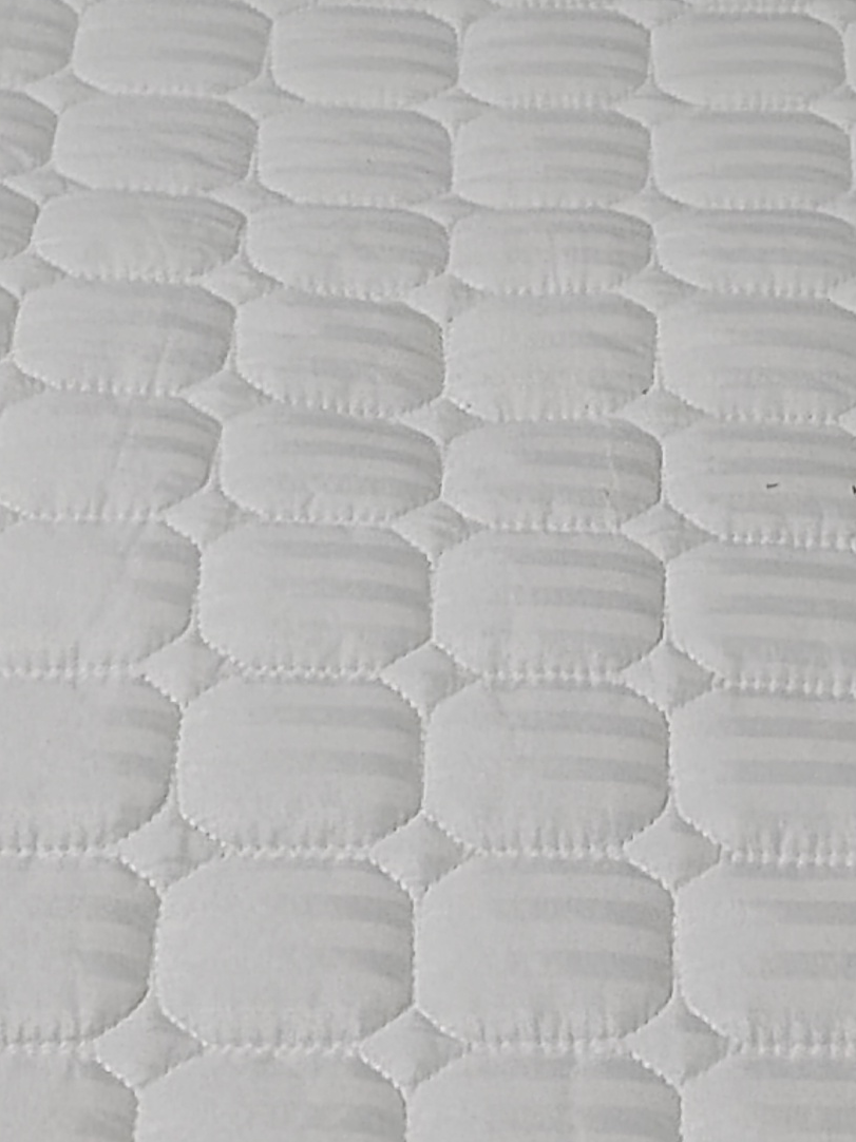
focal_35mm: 122
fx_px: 4024
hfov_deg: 12.1
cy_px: 332
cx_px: 569
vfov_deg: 16.1
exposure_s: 1/33.3
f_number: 1.75
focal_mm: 5.25
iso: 1431
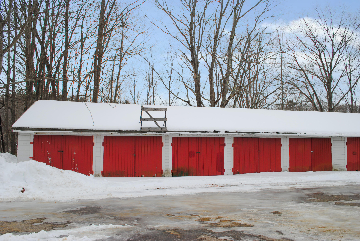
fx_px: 270
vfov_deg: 48.0
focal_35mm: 27
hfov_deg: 67.3
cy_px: 120
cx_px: 180
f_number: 8
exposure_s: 1/250
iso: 100
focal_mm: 18
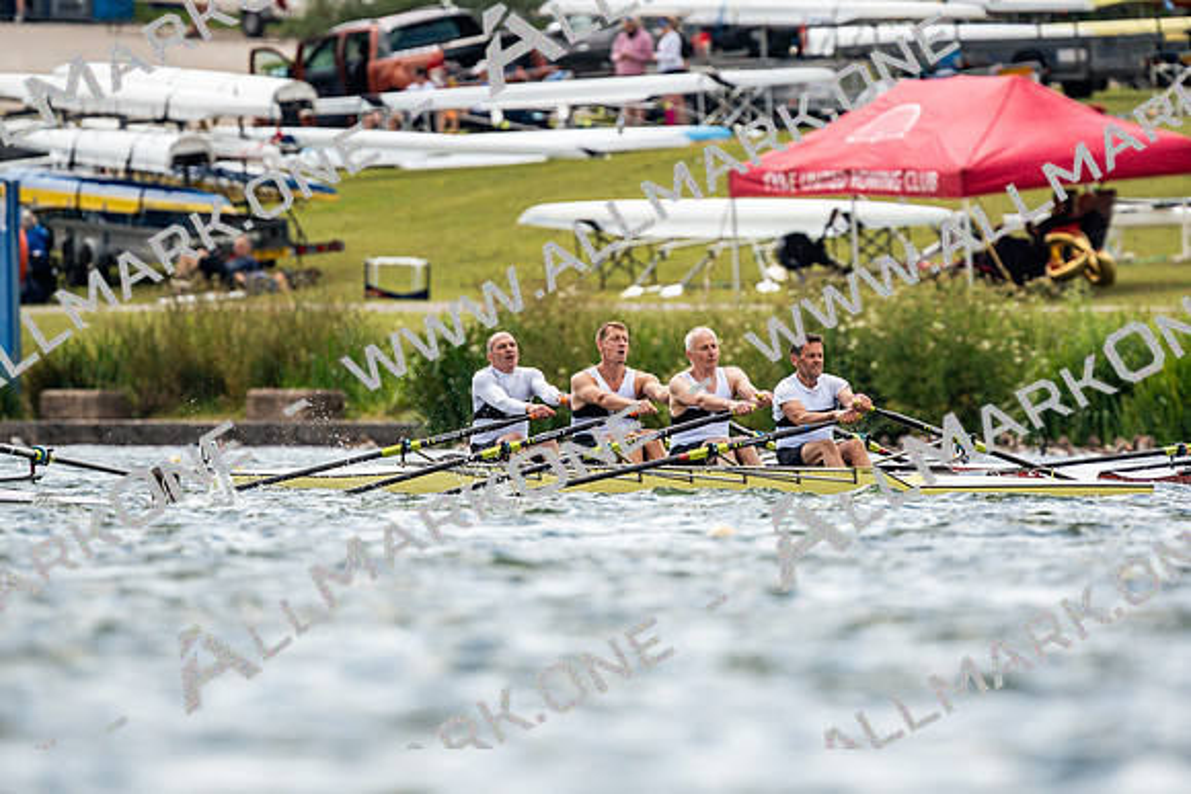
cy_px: 397
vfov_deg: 1.5
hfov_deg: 2.3
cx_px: 596
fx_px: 29781
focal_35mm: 900
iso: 320
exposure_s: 1/2000
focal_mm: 600
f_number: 6.3
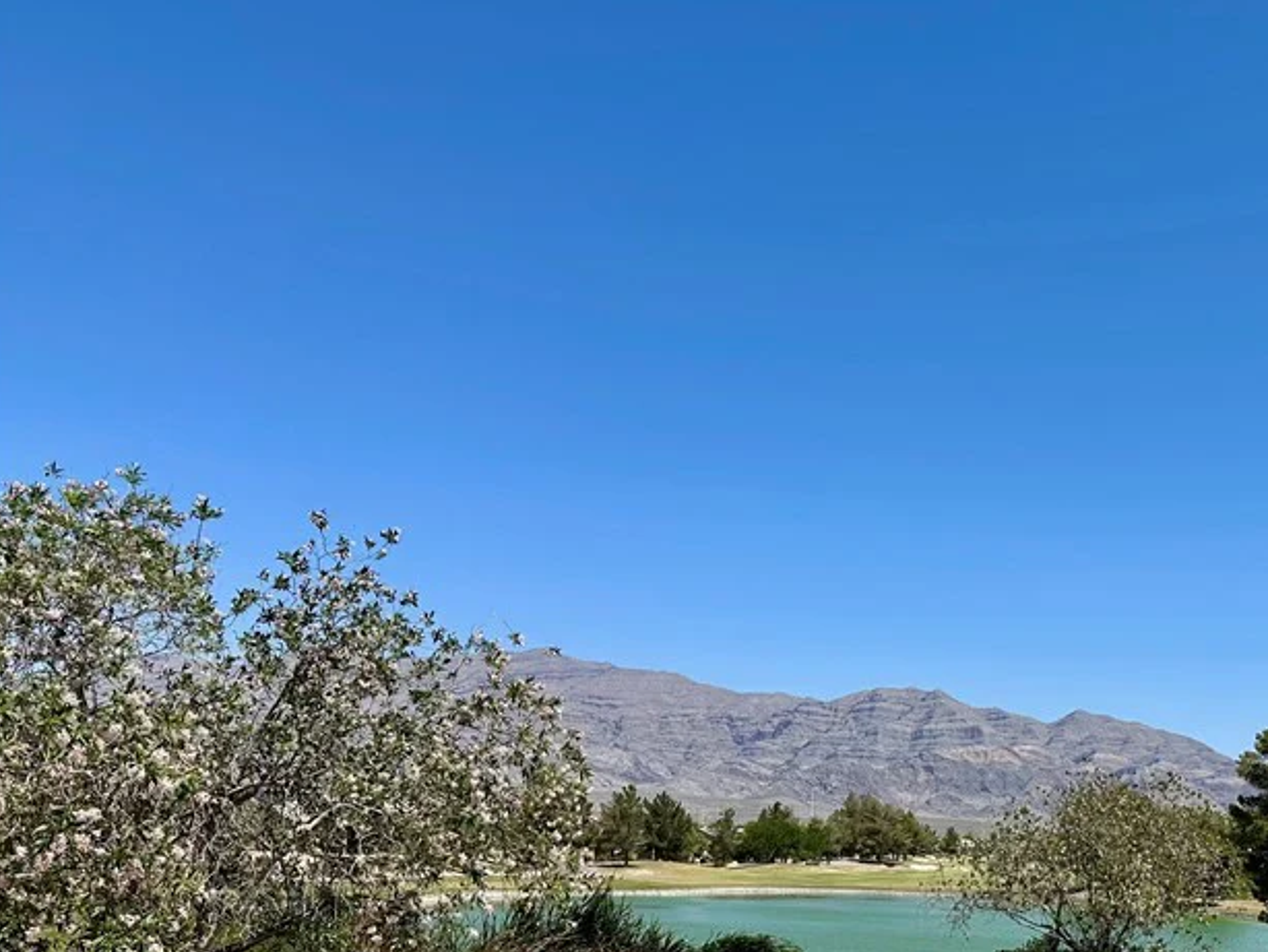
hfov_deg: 44.2
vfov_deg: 35.4
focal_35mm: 40
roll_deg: -1.8
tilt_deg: +6.7
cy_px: 673
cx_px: 1041
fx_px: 1466
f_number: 1.78
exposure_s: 1/5848
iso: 80
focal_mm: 6.86
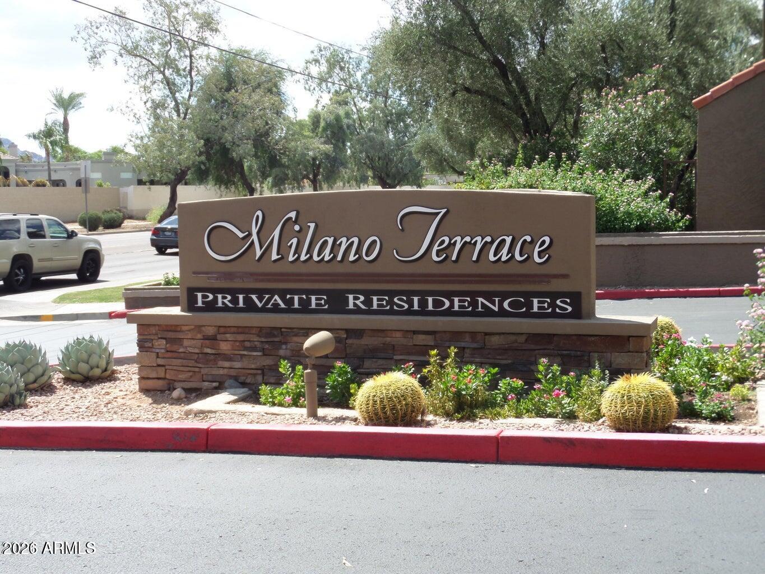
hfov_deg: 36.2
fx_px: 1171
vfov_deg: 27.5
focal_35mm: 53
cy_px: 287
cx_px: 382
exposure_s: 1/350
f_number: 3.8
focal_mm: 8.7
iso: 100
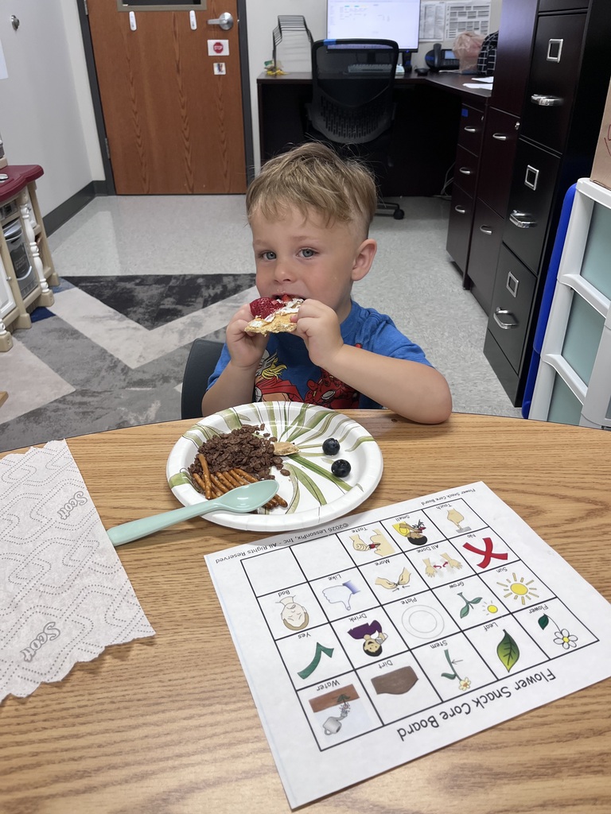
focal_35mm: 26
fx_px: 612
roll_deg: +1.5
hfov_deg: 53.1
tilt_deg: -32.0
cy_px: 407
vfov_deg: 67.3
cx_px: 306
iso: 125
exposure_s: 1/120
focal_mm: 5.1
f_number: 1.6
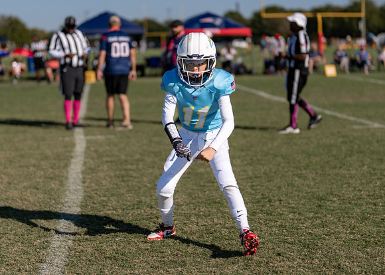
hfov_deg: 25.1
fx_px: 865
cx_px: 179
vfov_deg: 18.0
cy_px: 123
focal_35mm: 79
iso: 100
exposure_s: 1/20000
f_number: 1.2
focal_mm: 50
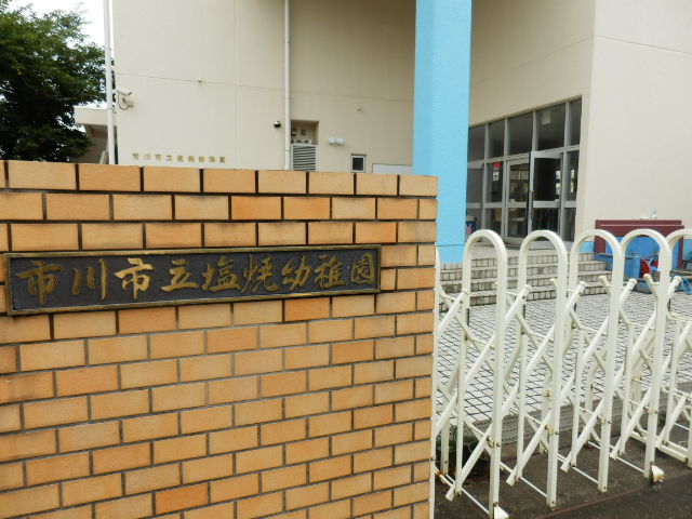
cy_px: 260
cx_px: 346
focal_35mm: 24
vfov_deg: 56.8
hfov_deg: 71.6
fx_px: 480
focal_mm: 4.2
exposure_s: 1/160
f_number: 3
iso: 80
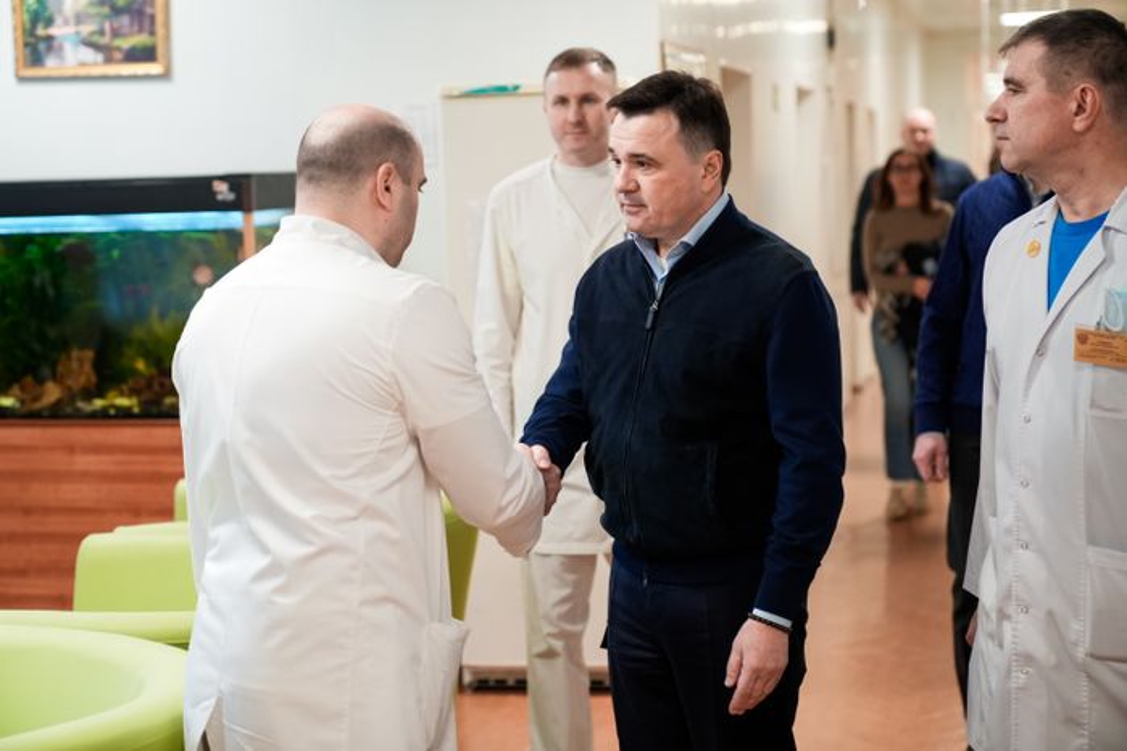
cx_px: 564
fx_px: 2066
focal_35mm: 66
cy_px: 376
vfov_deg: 20.6
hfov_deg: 30.5
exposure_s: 1/200
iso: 2000
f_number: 2.8
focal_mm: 66
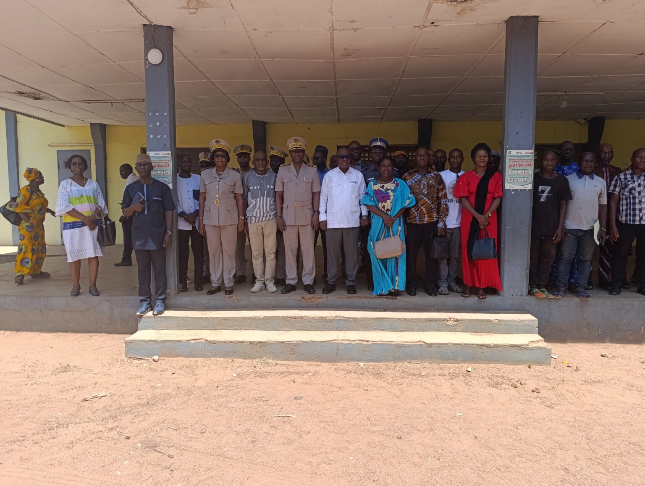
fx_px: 429
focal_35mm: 23
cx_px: 322
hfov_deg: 73.8
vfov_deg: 59.0
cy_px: 243
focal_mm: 6.14
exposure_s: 1/356
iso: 50
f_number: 1.6
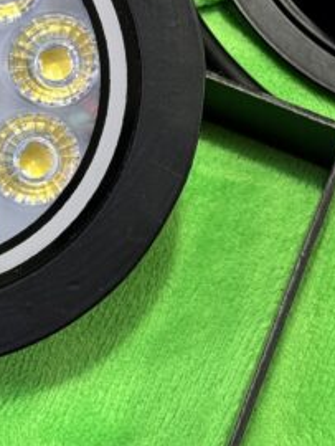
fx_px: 1829
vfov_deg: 13.8
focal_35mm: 142
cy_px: 79
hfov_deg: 10.5
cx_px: 139
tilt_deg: -62.8
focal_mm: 6.76
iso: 100
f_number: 1.78
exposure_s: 1/50
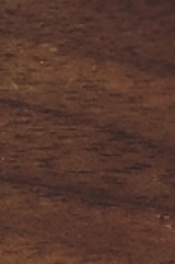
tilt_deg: -68.7
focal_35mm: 391
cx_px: -505
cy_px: 361
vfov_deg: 5.2
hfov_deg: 3.4
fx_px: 2865
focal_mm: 6
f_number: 2.4
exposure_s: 1/60
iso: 50
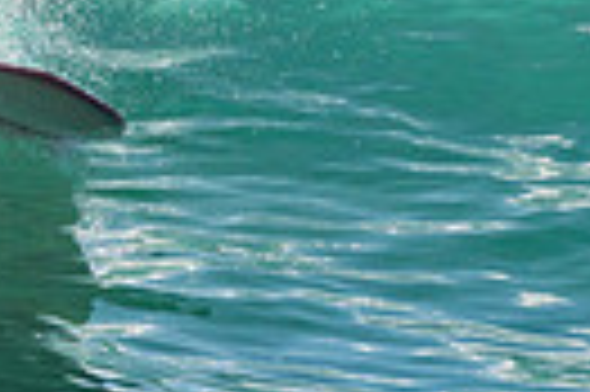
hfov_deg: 1.3
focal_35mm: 1599
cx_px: 261
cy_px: -291
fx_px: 26173
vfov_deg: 0.9
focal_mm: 240
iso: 200
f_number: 5.6
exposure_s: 1/1250
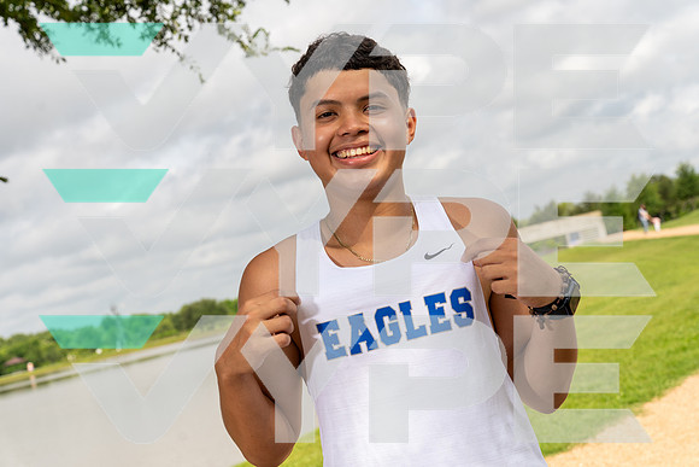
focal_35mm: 53
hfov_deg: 37.5
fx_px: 1029
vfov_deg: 25.5
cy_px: 234
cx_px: 350
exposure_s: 1/250
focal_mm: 53
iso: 100
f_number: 6.3
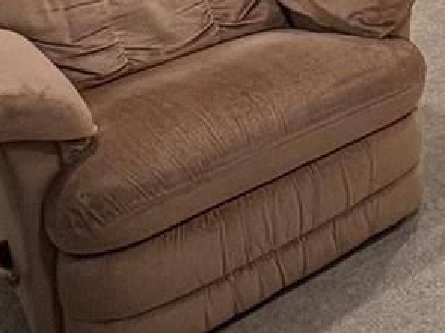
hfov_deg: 21.1
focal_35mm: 76
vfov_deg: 16.6
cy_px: -243
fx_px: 977
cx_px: 695
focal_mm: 2.22
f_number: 2.2
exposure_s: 1/60
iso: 160
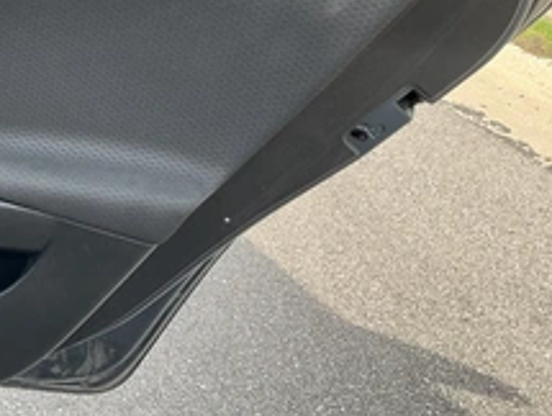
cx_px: 46
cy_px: 108
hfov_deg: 34.5
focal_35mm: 52
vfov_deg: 27.7
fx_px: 831
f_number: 1.8
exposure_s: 1/223
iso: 20
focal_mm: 3
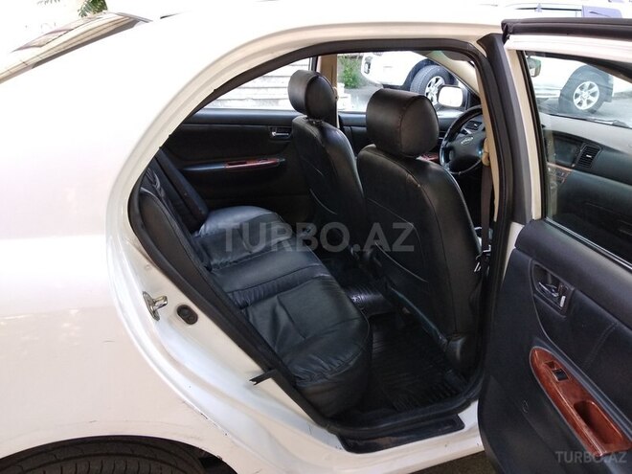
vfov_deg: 53.1
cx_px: 316
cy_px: 237
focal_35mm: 26
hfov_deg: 67.3
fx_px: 475
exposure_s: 1/50
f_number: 2.2
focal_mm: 3.81
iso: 400
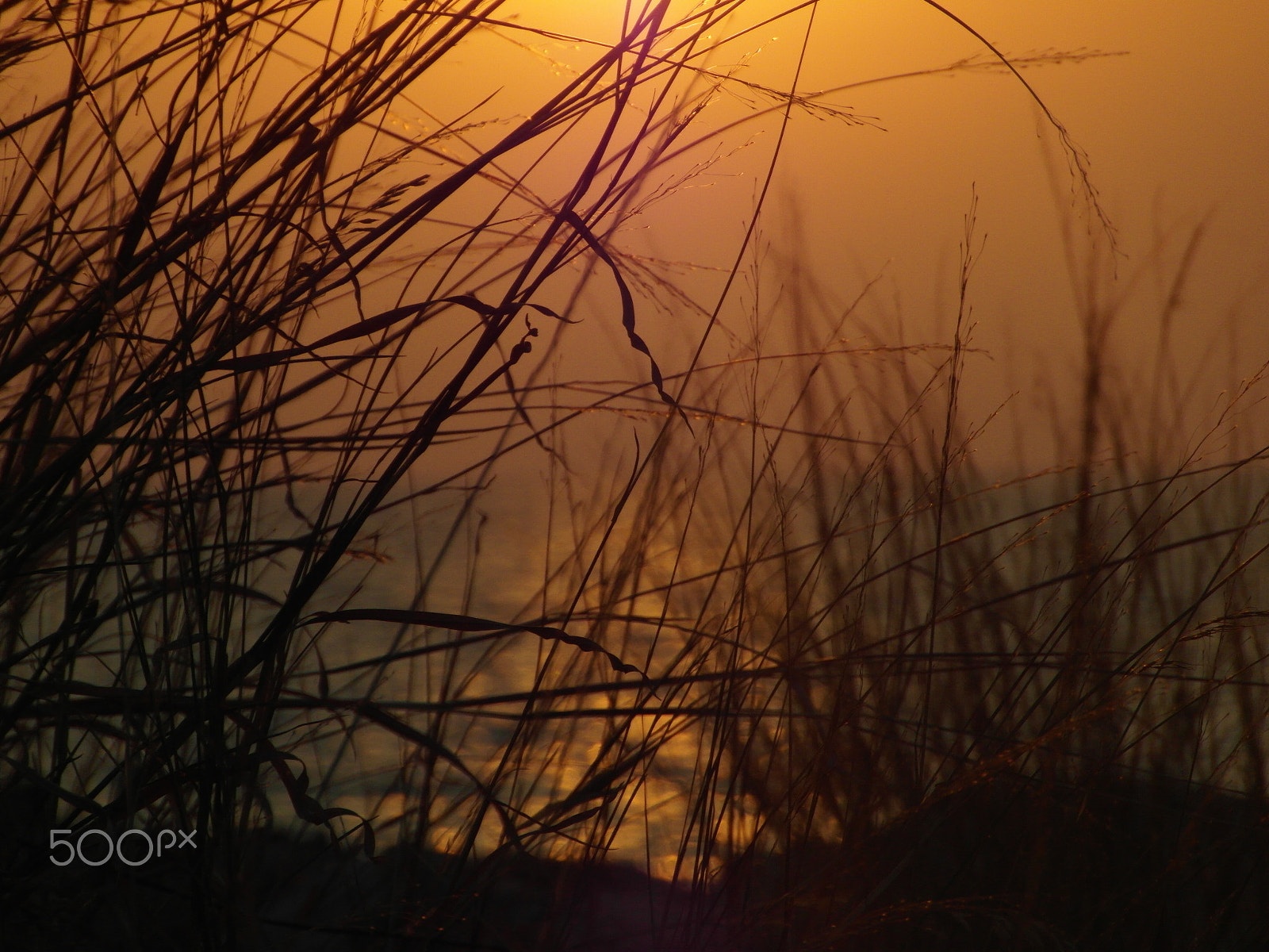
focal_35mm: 361
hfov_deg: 5.5
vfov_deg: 4.1
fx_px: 13234
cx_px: 634
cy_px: 476
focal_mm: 58.7
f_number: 5
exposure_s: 1/1000
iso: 100
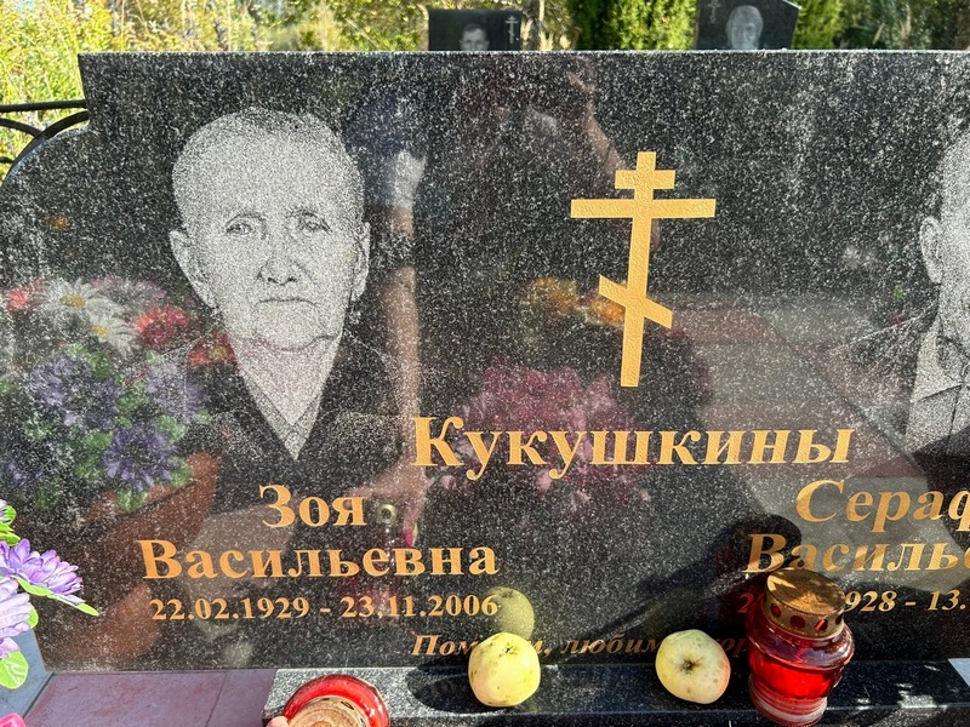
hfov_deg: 67.3
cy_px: 364
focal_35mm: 26
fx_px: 729
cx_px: 485
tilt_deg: -20.3
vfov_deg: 53.1
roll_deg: +1.0
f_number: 1.5
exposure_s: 1/1196
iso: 50
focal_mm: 5.7
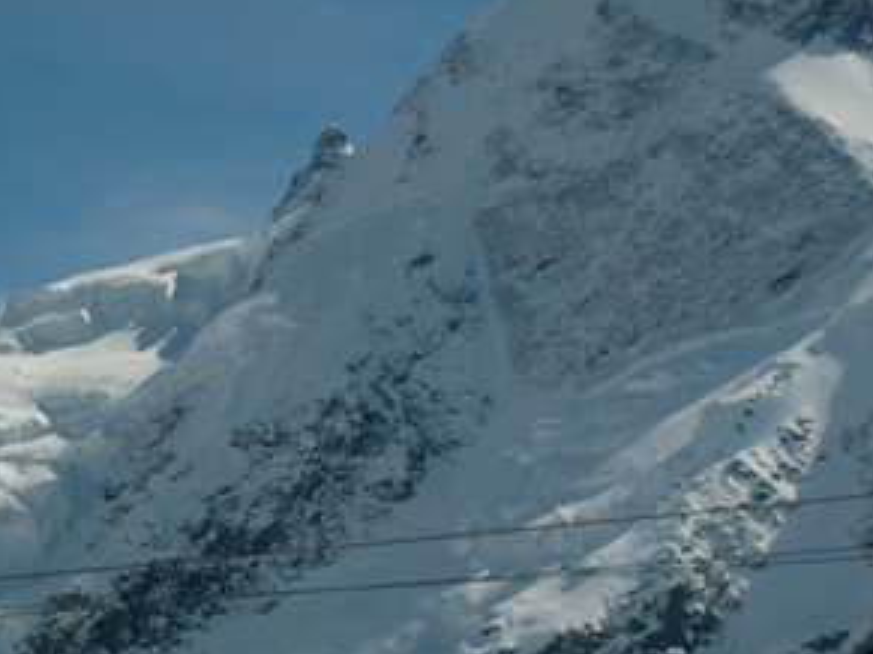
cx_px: 330
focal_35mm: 152
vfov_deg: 9.7
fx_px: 3832
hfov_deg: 13.0
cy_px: 514
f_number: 9.8
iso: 80
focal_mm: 12
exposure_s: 1/750
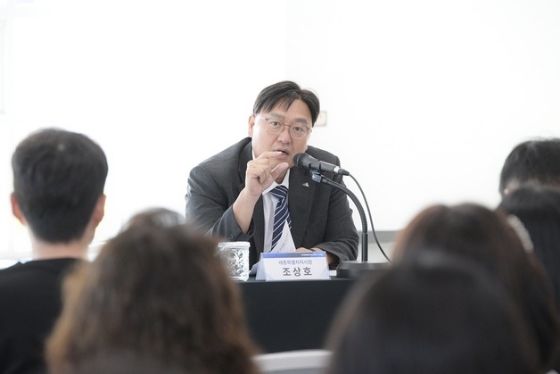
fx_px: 2800
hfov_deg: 11.4
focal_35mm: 180
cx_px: 280
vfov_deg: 7.6
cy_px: 187
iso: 2500
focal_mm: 180
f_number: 7.1
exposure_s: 1/200
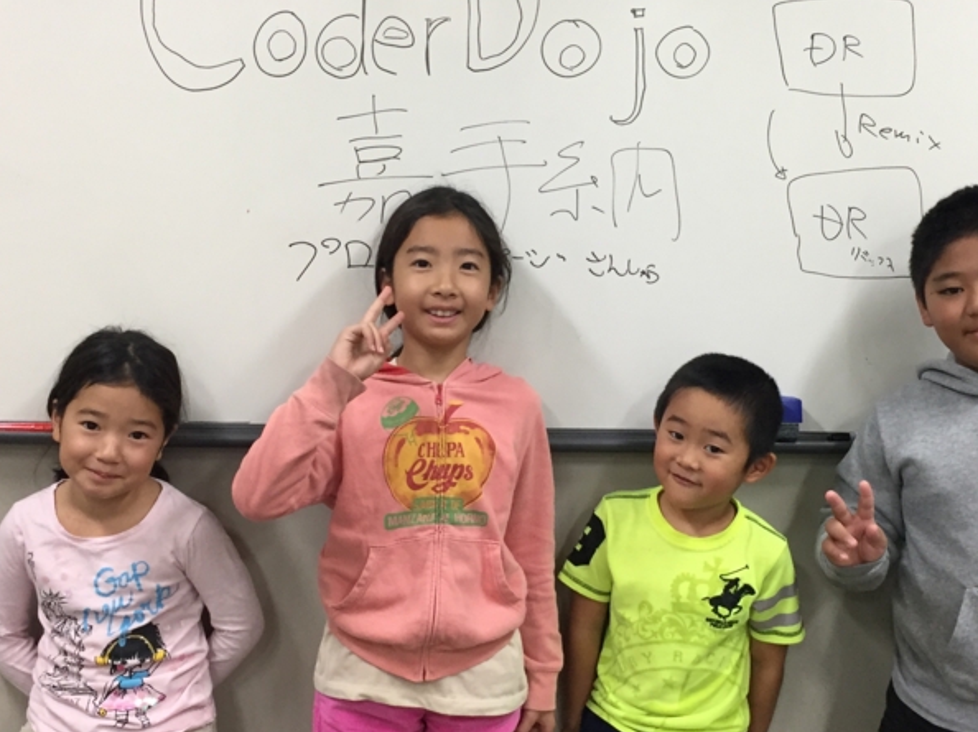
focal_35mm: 50
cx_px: 555
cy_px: 357
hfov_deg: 38.1
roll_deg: -1.8
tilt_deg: -6.3
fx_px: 1412
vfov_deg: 29.1
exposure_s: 1/30
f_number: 2.2
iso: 50
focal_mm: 4.15
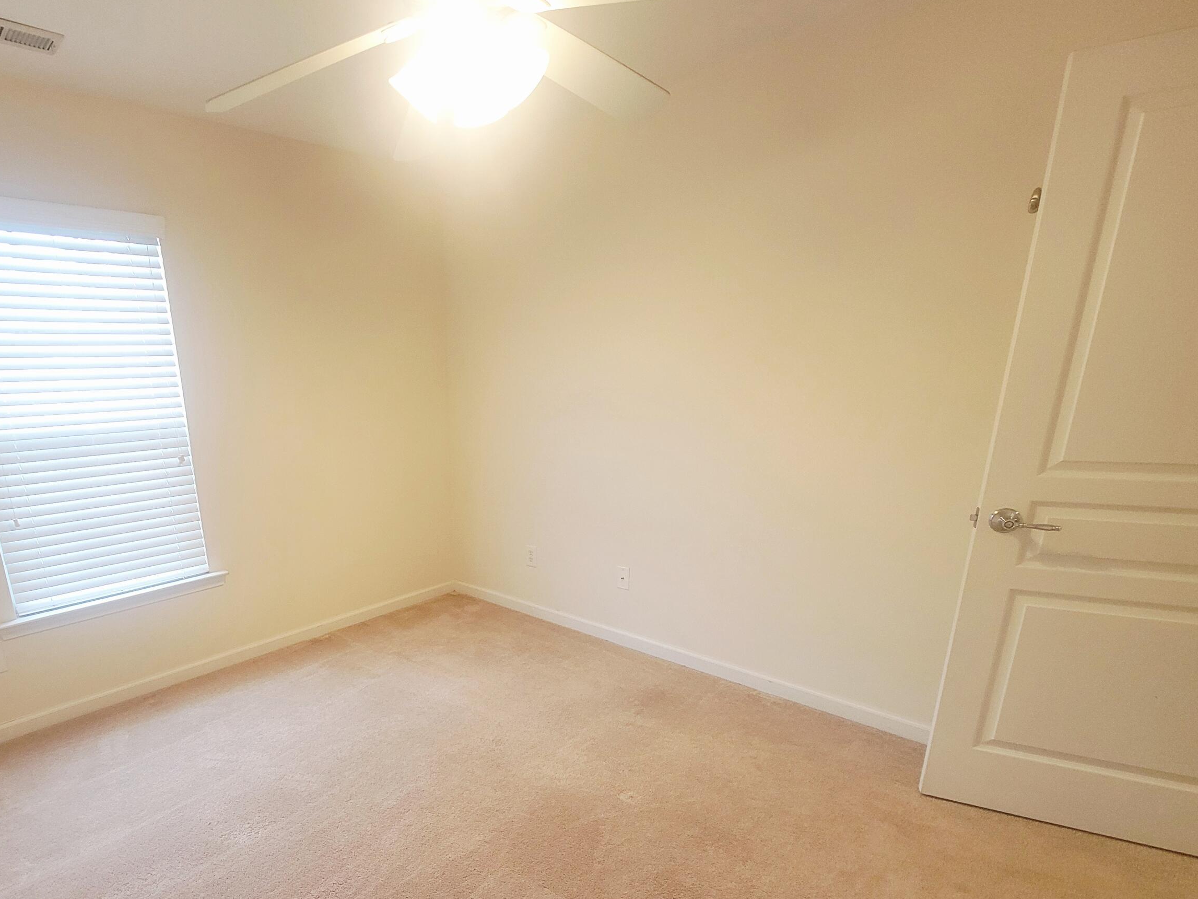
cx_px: 443
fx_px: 588
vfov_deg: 73.4
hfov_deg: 89.1
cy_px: 567
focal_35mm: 17
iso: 320
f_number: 2.2
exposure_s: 1/60.2
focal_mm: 2.2
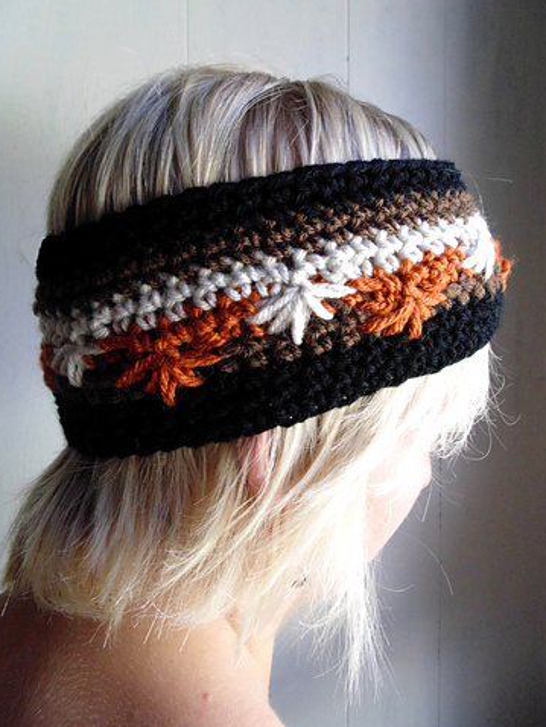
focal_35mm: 23
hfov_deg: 58.9
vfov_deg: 73.9
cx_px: 279
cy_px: 367
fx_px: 483
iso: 400
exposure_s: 1/80
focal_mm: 4
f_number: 3.1
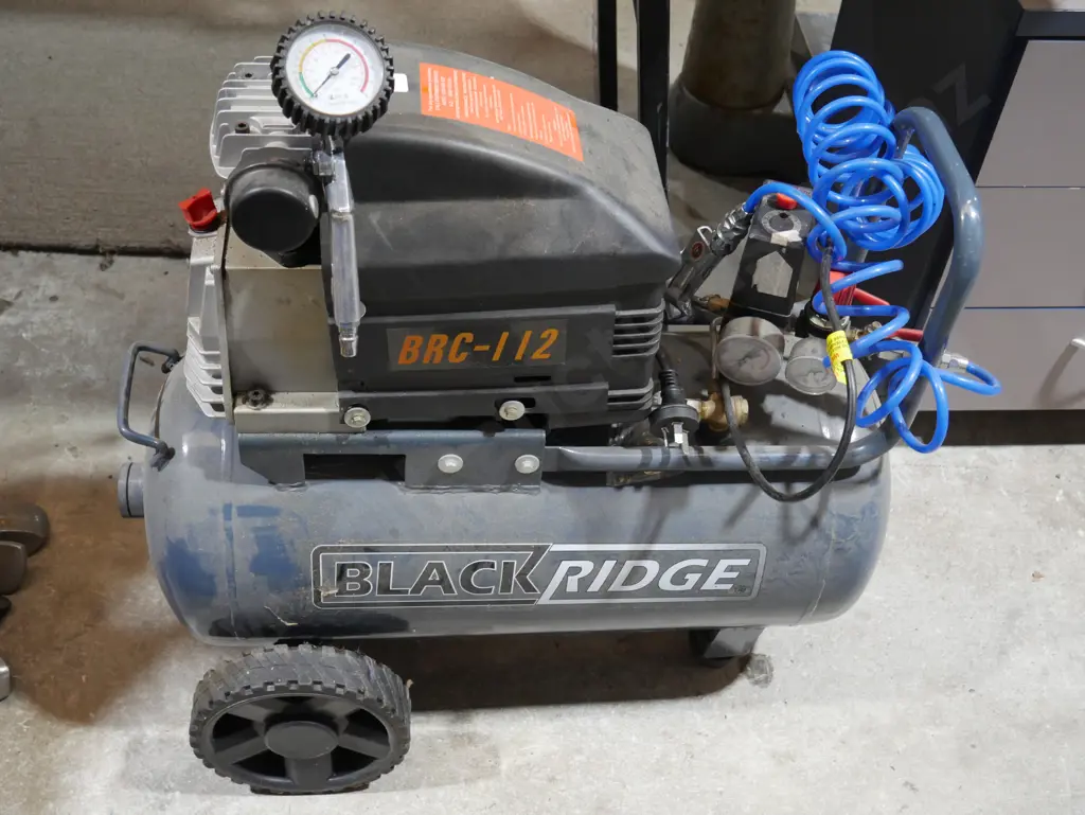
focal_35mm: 40
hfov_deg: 46.8
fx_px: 1254
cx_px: 542
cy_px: 408
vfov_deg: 36.0
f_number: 4.5
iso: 1000
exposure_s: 1/60
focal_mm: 20
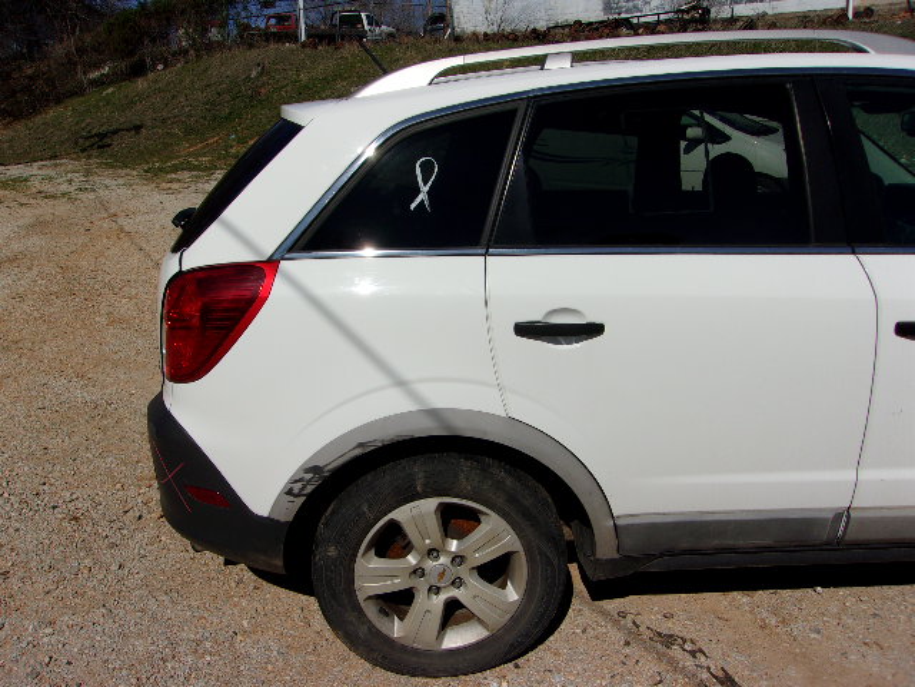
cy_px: 344
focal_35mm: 27
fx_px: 714
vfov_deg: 51.4
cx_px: 458
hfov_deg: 65.3
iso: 80
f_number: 10.4
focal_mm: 4.9
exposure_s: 1/320
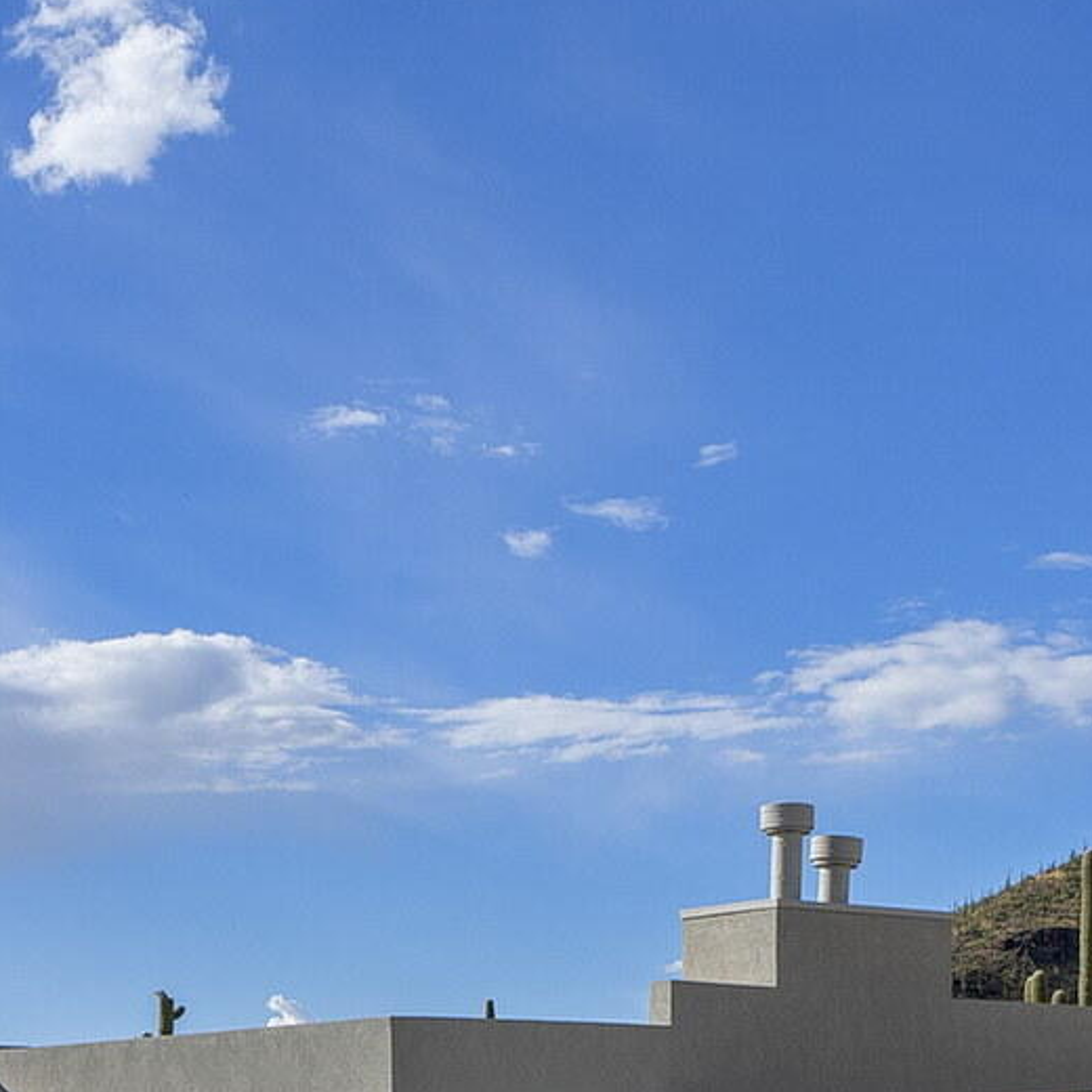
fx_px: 2284
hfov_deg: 26.2
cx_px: 145
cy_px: 1394
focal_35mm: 64
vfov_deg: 23.9
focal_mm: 14
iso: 100
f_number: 9
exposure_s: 1/250
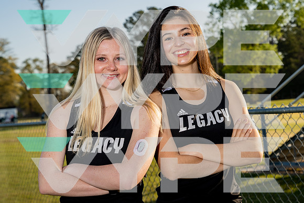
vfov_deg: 18.4
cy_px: 113
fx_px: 624
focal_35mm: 74
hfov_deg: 27.3
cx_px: 173
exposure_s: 1/250
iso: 100
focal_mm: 63
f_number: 5.6
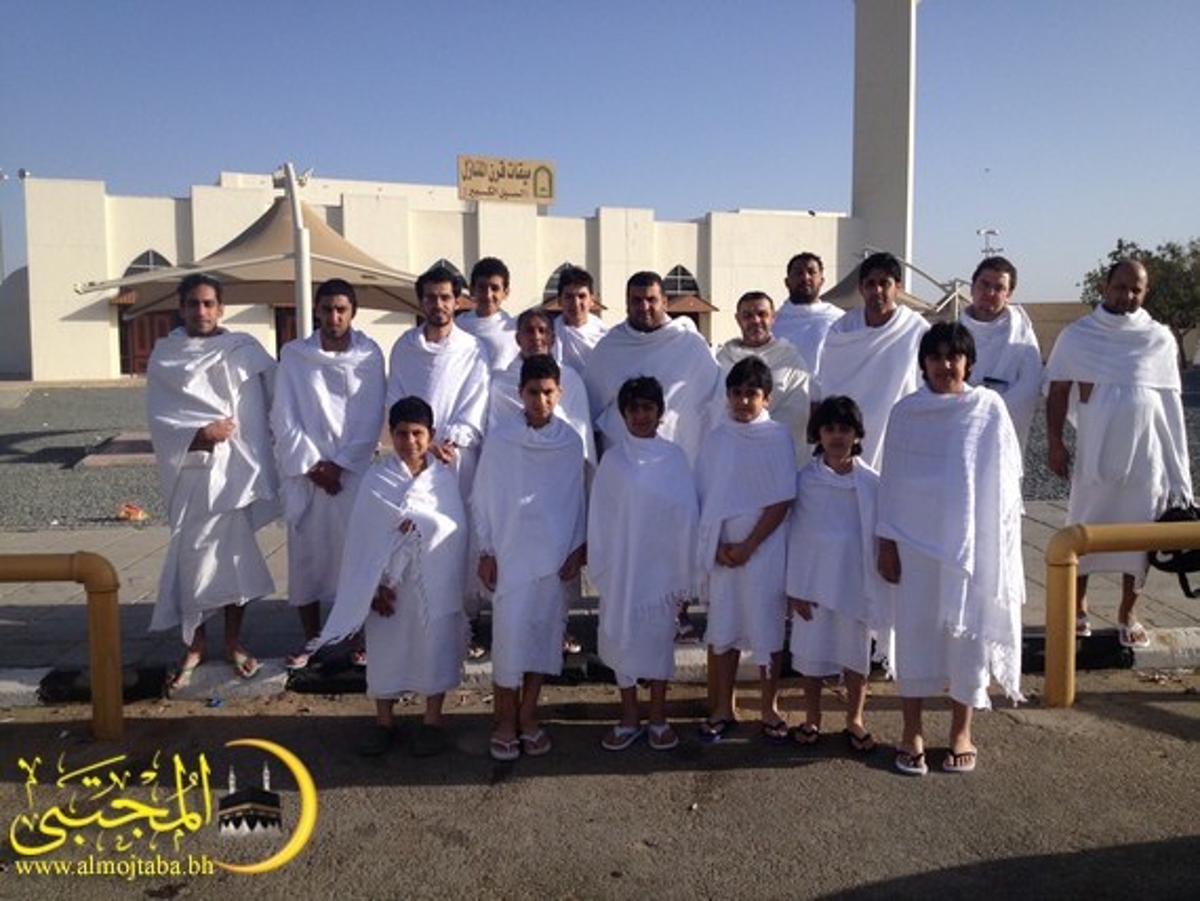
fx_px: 1214
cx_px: 600
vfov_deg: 40.7
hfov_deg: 52.6
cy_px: 450
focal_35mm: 35
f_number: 2.4
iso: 50
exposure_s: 1/1842
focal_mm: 4.28
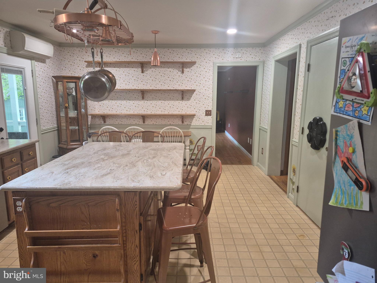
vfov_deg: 58.9
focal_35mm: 23
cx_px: 188
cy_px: 142
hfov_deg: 73.9
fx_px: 250
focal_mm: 5.4
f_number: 1.8
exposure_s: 1/120
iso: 500
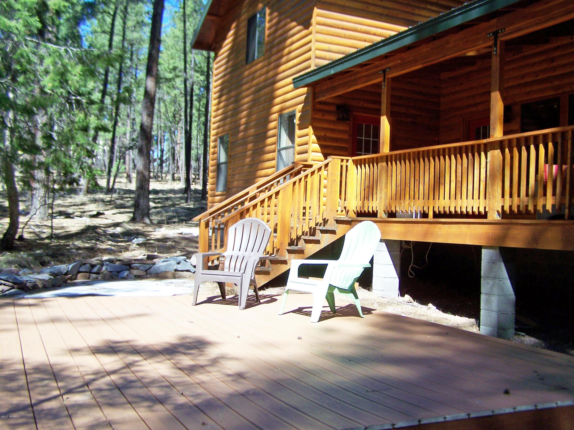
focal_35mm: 38
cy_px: 215
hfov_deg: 49.0
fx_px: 630
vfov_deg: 37.7
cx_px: 287
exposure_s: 1/400
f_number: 2.8
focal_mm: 6.3
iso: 64
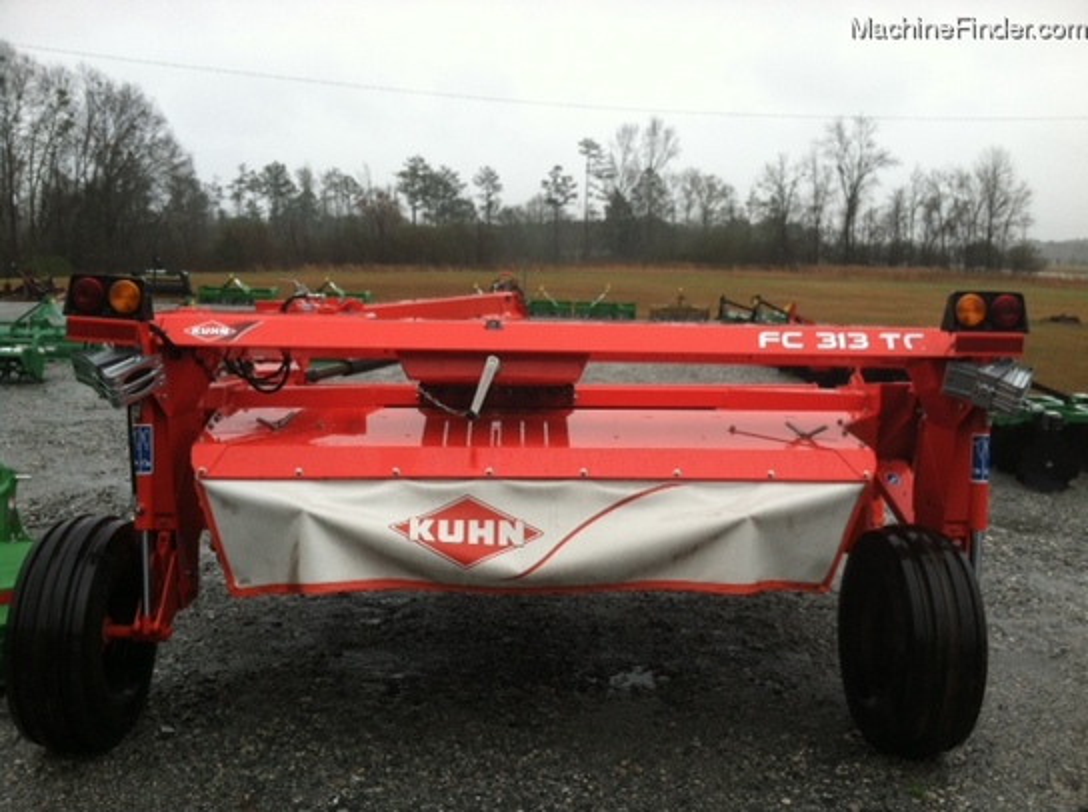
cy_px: 406
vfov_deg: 40.6
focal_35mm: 35
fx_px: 1098
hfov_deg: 52.7
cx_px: 544
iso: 100
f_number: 2.8
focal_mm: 3.85
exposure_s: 1/40
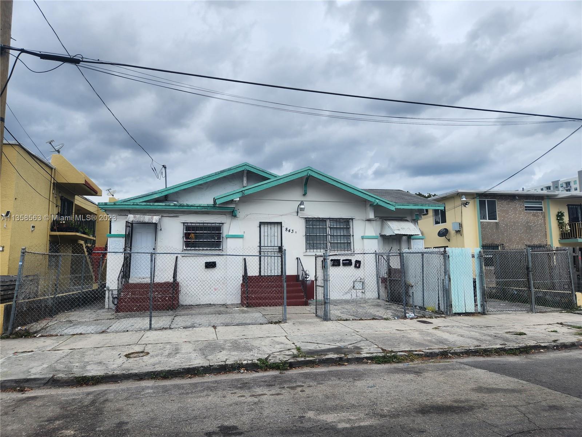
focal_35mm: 23
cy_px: 218
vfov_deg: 58.9
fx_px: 387
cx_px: 291
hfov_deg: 73.9
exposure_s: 1/1117
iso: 20
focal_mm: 5.4
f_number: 1.8
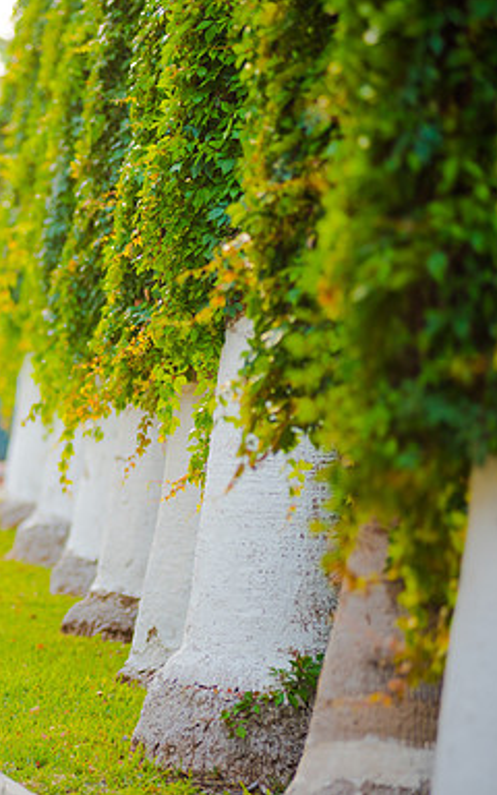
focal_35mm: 285
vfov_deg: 7.4
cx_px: -33
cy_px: 396
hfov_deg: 4.6
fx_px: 6176
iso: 320
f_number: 2.8
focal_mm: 185
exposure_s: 1/640
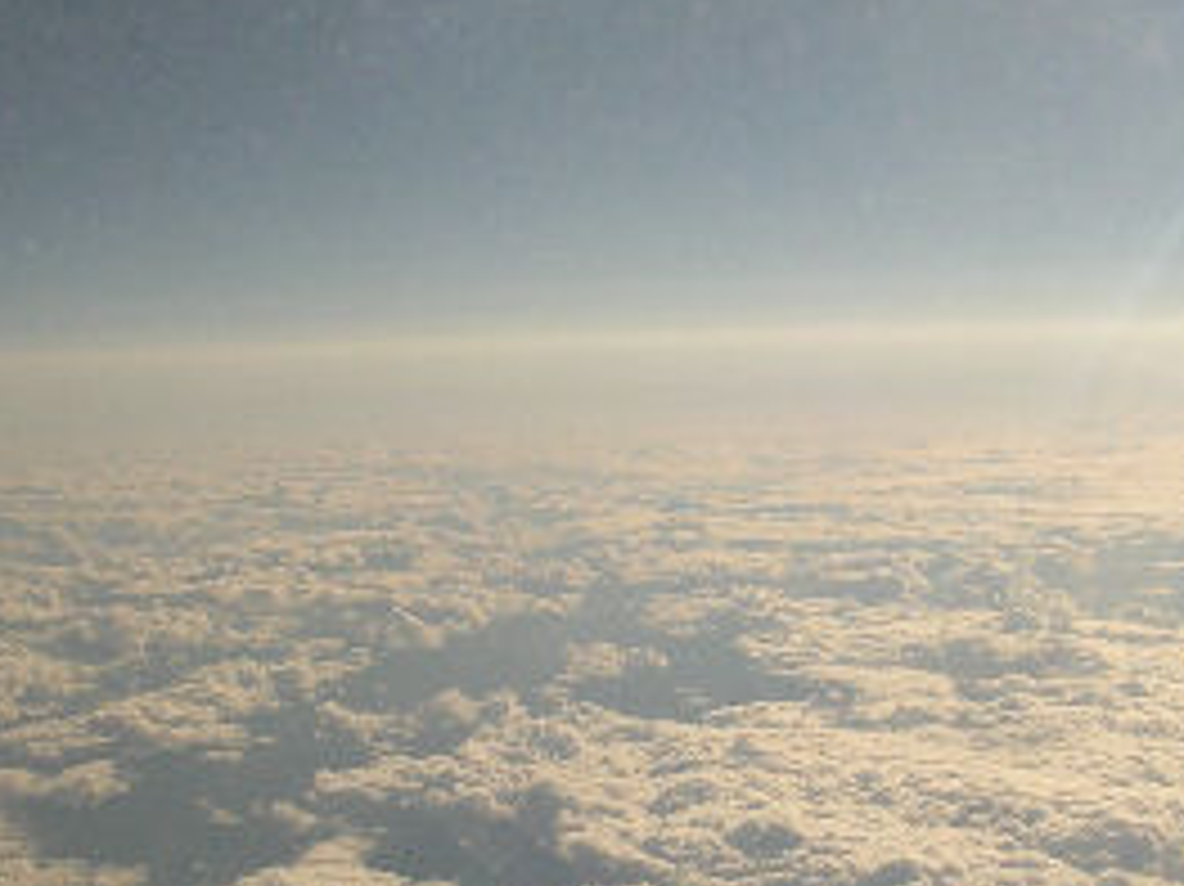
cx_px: 675
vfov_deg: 19.9
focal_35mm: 74
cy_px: 486
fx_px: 2530
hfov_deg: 26.3
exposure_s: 1/582
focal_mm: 5.8
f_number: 5.6
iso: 50
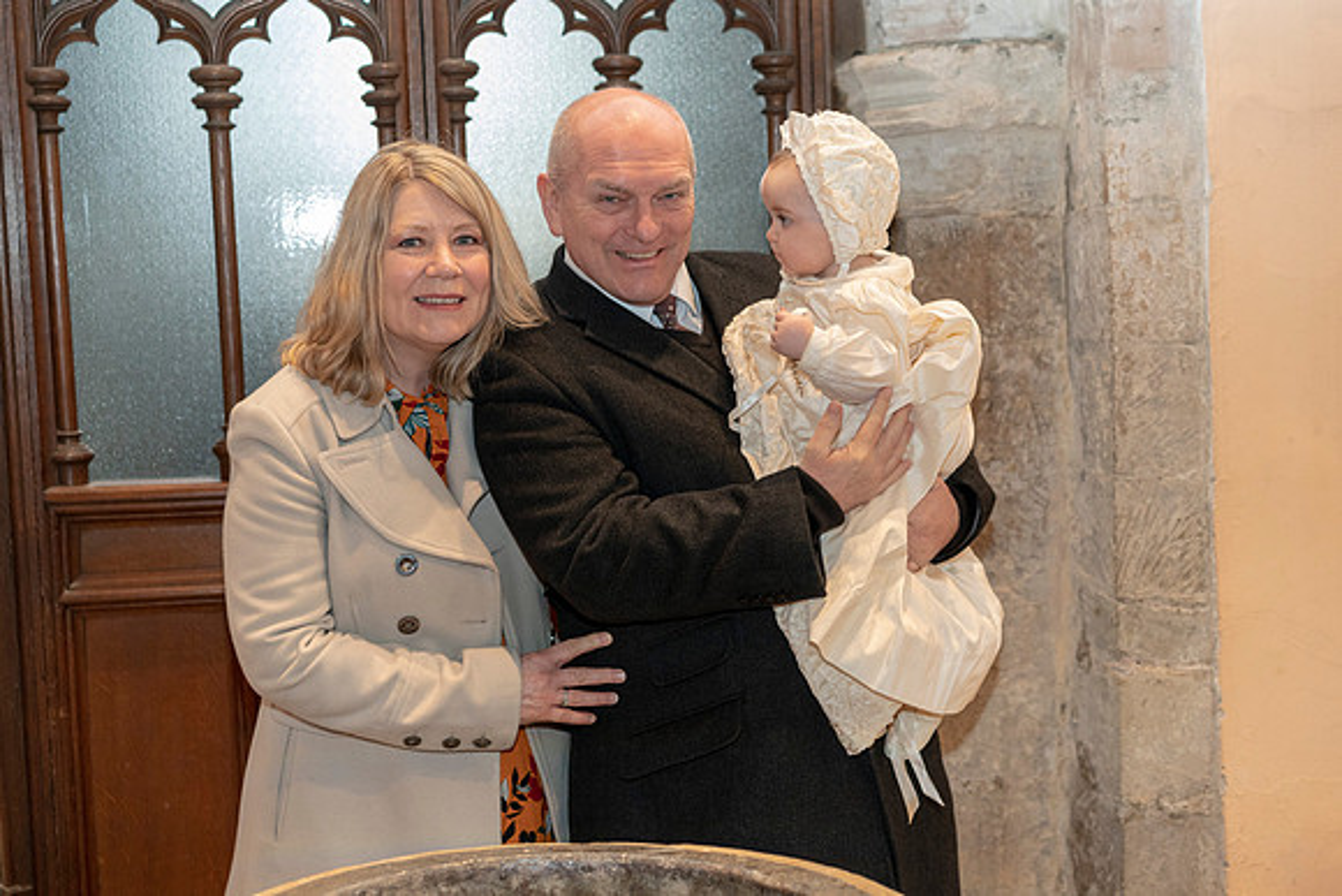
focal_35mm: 55
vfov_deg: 24.6
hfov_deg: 36.2
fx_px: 2051
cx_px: 671
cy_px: 448
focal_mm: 55
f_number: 4
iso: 3200
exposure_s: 1/160
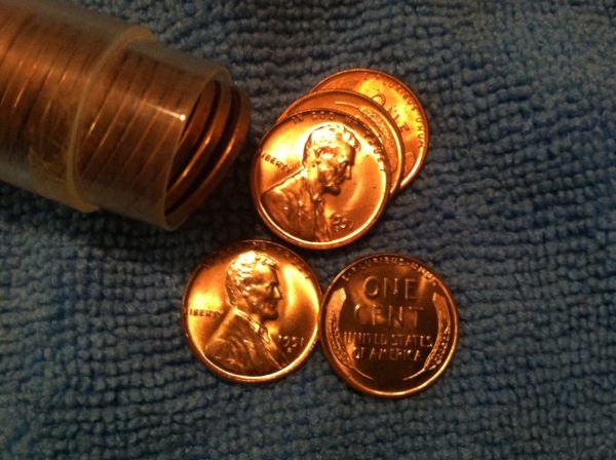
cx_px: 308
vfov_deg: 40.6
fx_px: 622
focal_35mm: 35
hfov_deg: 52.7
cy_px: 230
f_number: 2.8
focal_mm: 3.85
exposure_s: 1/15
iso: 640
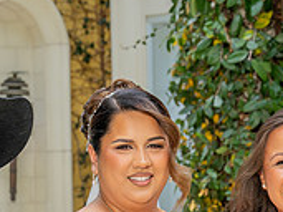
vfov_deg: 7.0
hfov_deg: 9.5
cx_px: 96
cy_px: 282
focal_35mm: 209
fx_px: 1707
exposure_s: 1/200
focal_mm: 64
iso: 200
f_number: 5.6
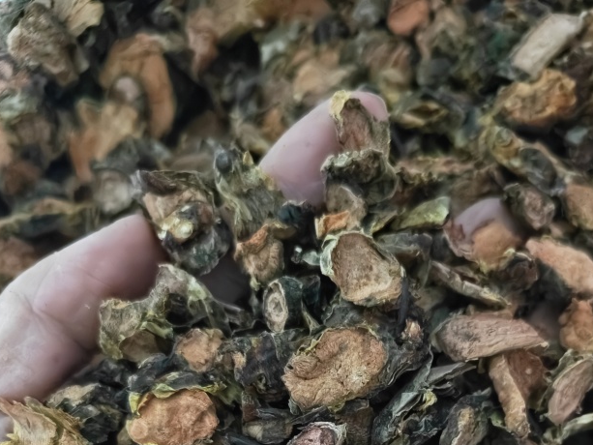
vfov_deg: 31.1
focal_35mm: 40
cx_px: 382
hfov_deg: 46.2
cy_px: 514
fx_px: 685
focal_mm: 5.56
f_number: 1.88
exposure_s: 1/110
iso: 23500
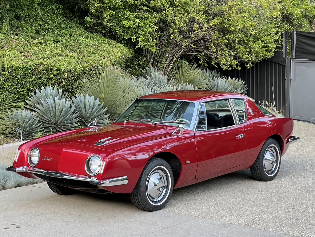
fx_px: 701
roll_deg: +0.1
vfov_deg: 19.1
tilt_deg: -7.7
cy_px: 118
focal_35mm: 77
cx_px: 158
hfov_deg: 25.3
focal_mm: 9
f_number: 2.8
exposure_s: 1/99
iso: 125
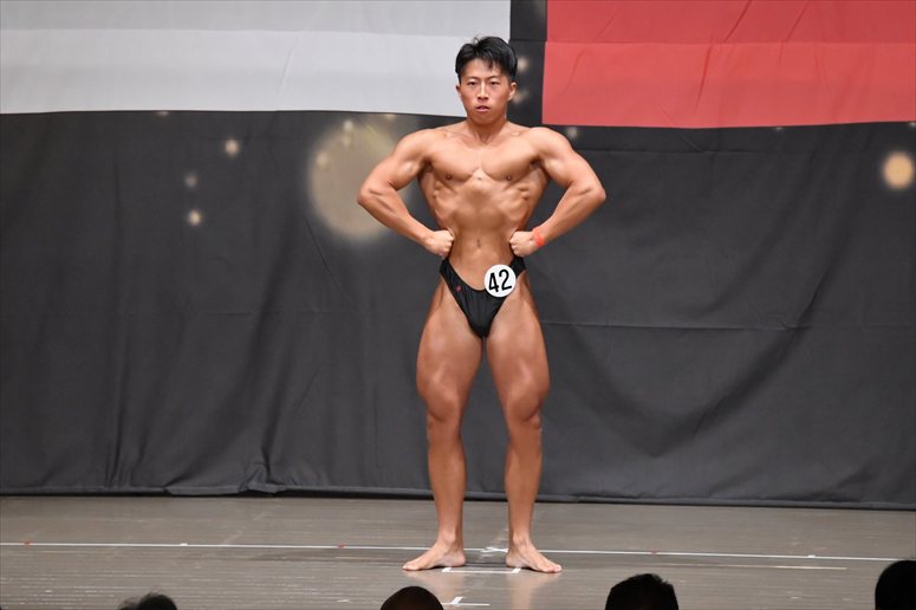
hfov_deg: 9.2
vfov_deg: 6.1
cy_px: 305
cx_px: 458
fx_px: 5722
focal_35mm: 225
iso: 6400
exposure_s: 1/400
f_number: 5.6
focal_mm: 150
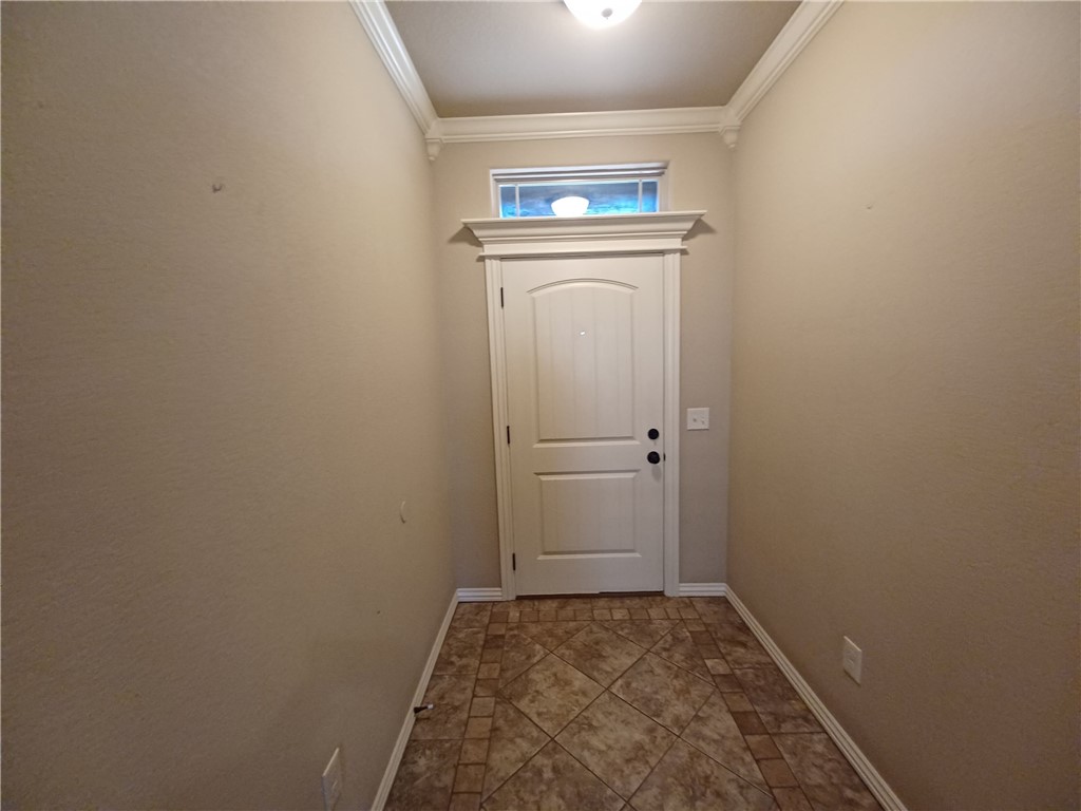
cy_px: 406
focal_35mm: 13
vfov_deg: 89.9
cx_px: 540
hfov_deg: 106.2
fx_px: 406
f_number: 2.2
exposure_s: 1/30
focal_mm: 1.42
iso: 200
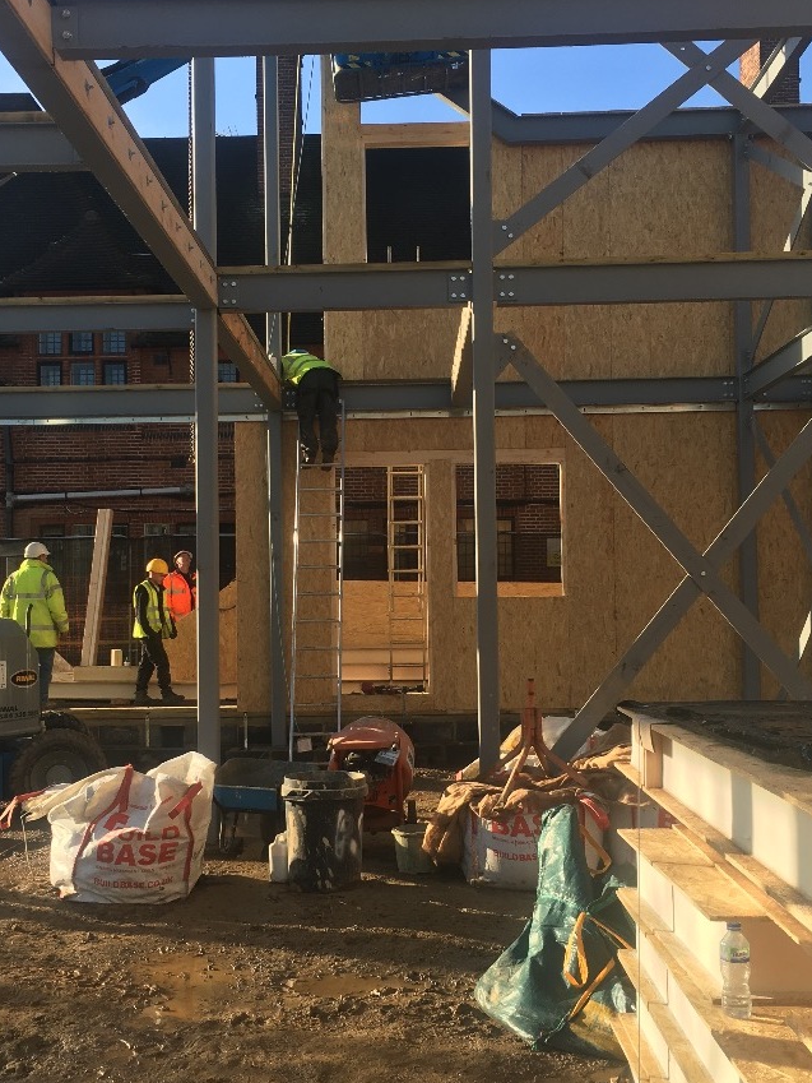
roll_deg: +1.3
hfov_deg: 35.1
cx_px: 365
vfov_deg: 45.8
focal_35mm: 41
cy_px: 570
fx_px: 1282
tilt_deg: +2.7
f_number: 2.2
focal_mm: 4.15
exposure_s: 1/635
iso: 25
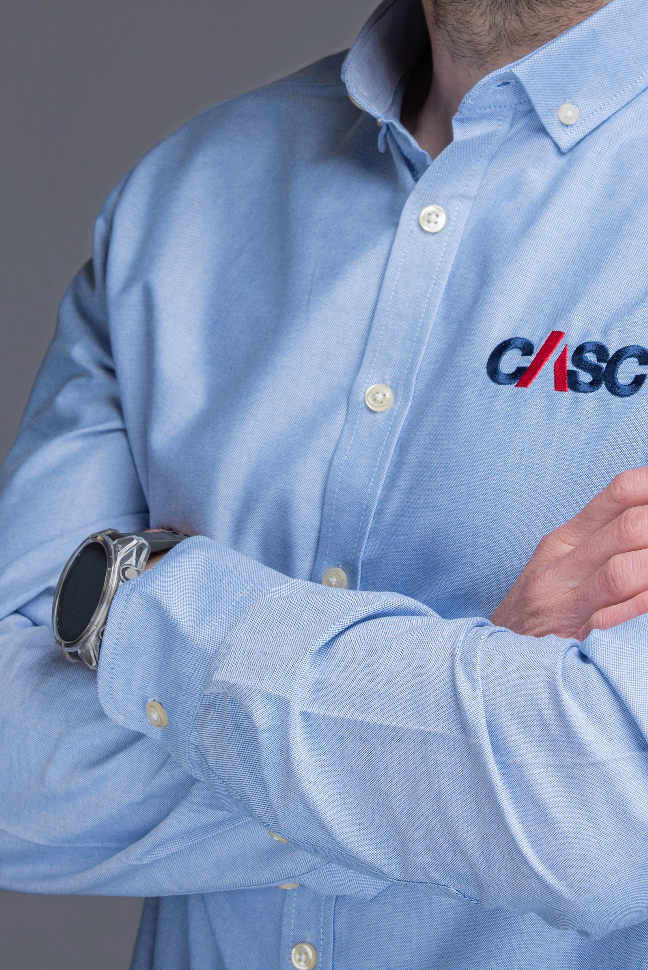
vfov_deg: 10.2
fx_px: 5421
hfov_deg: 6.8
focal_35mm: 201
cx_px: 439
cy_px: 150
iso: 200
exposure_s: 1/125
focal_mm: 95
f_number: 9
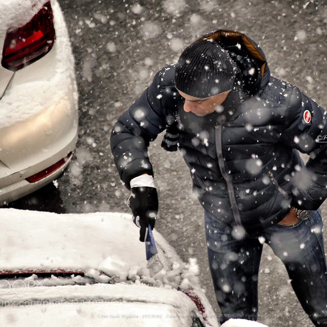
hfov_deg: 3.0
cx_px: 214
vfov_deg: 3.0
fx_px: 6167
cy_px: 163
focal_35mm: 577
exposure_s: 1/250
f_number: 5.6
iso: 1600
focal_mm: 300
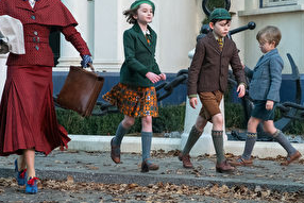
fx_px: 997
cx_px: 138
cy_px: 71
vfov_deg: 11.6
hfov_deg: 17.3
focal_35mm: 118
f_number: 3.2
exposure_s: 1/160
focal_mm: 50
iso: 1600
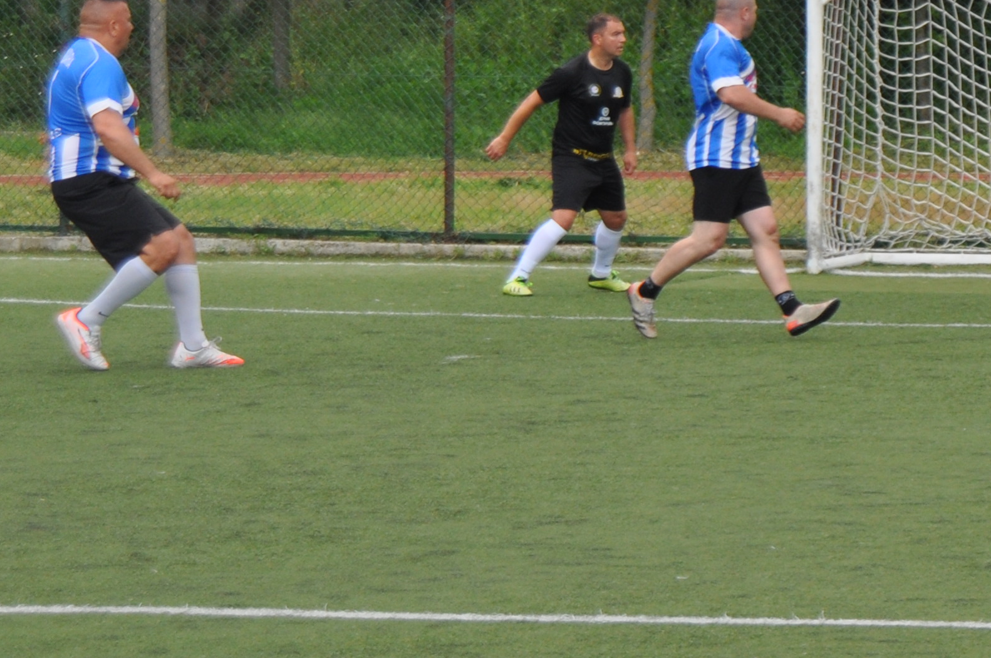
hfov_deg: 8.1
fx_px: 6929
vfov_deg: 5.4
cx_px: 1099
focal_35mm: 252
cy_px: 50
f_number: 5.6
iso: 280
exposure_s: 1/500
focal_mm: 62
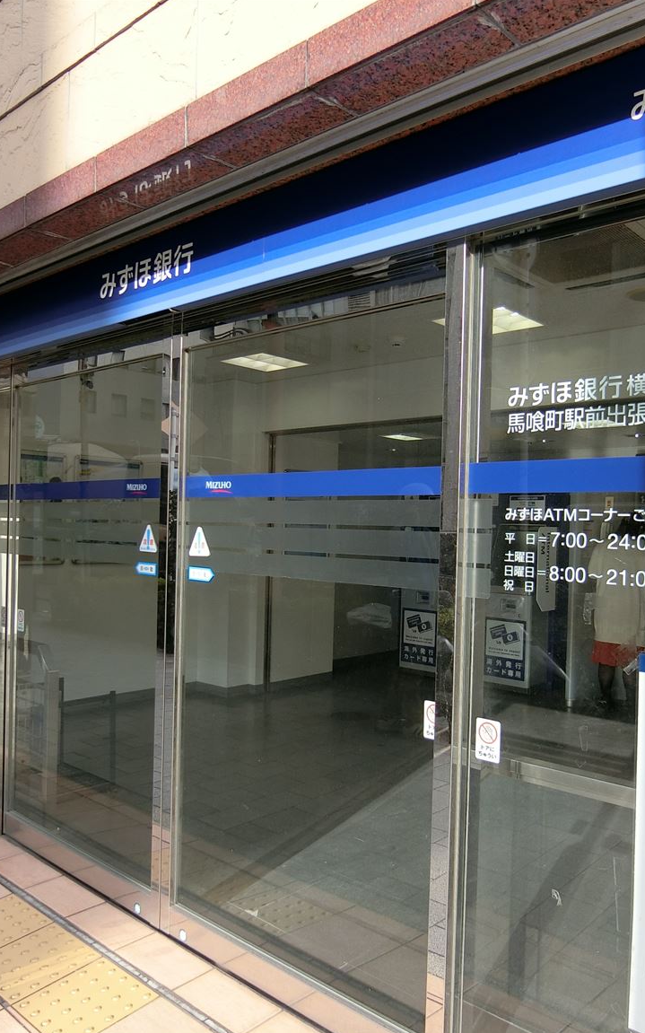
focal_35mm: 28
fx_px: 788
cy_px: 533
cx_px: 348
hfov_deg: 44.5
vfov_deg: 66.5
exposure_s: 1/500
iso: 80
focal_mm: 4.06
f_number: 2.7
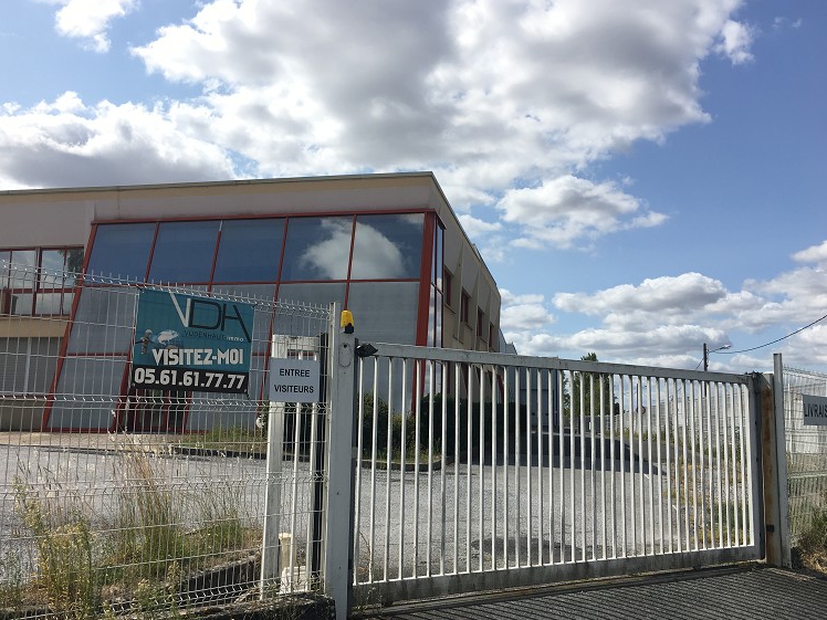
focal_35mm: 31
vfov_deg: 45.4
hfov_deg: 58.3
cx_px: 402
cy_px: 315
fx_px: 741
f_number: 2.2
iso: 25
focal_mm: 4.15
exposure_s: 1/1923
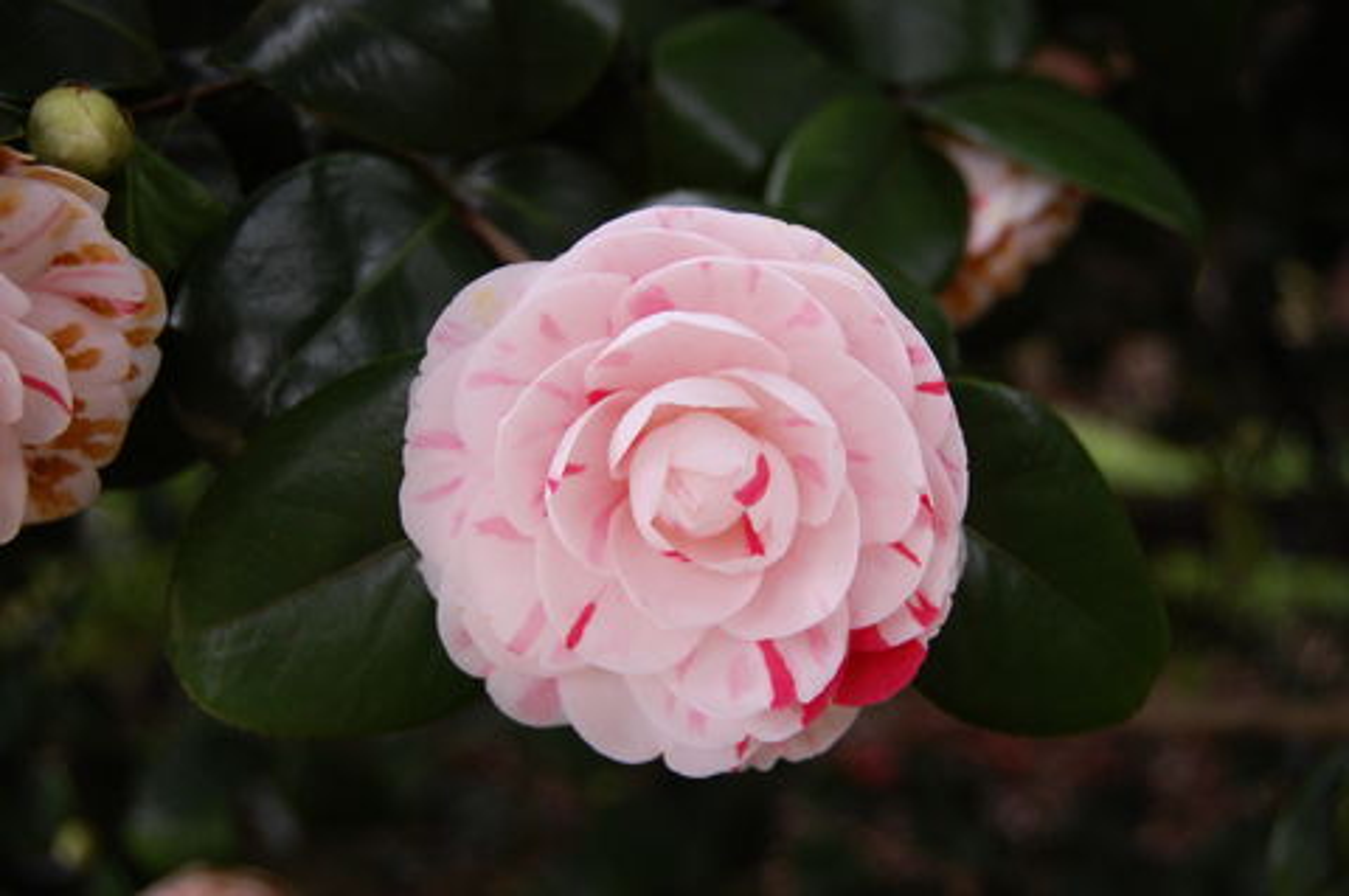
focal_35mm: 48
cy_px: 448
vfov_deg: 28.0
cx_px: 674
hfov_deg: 41.2
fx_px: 1797
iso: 400
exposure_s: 1/100
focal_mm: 32
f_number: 5
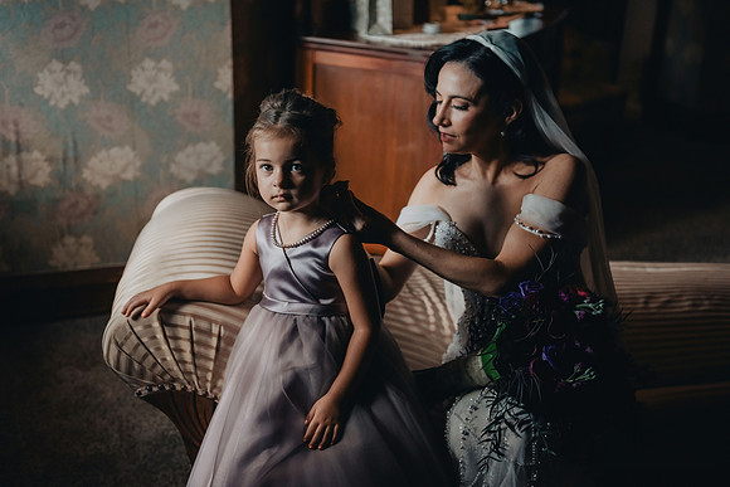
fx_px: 974
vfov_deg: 28.1
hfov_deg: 41.1
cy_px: 244
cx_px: 365
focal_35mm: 48
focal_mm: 48
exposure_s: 1/1000
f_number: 2.8
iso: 1250
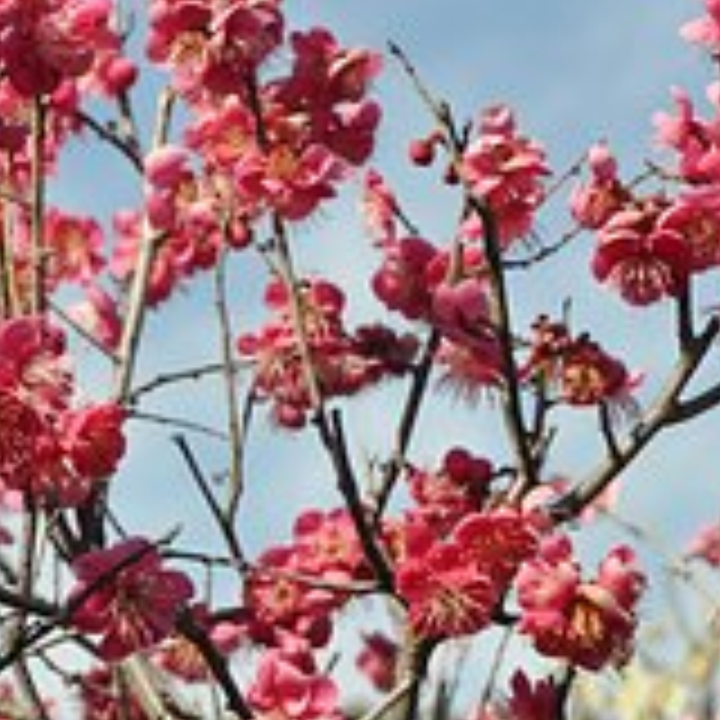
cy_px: 94
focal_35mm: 142
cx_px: 346
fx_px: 3350
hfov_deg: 12.3
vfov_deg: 12.2
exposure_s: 1/800
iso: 200
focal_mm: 35
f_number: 6.3
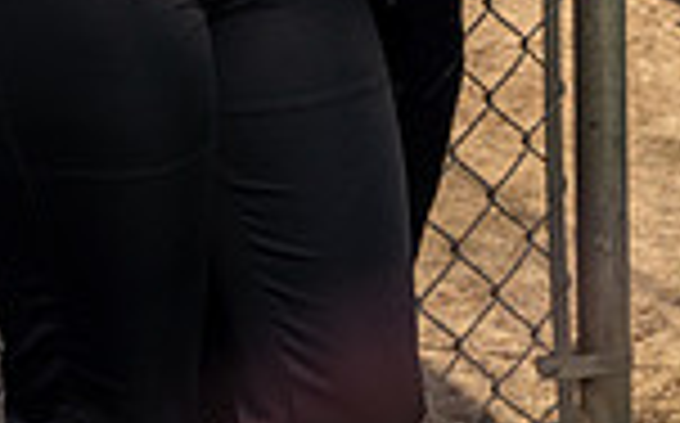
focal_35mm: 146
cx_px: 153
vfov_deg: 8.3
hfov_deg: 14.3
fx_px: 2703
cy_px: -567
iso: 125
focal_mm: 48
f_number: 8
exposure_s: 1/250
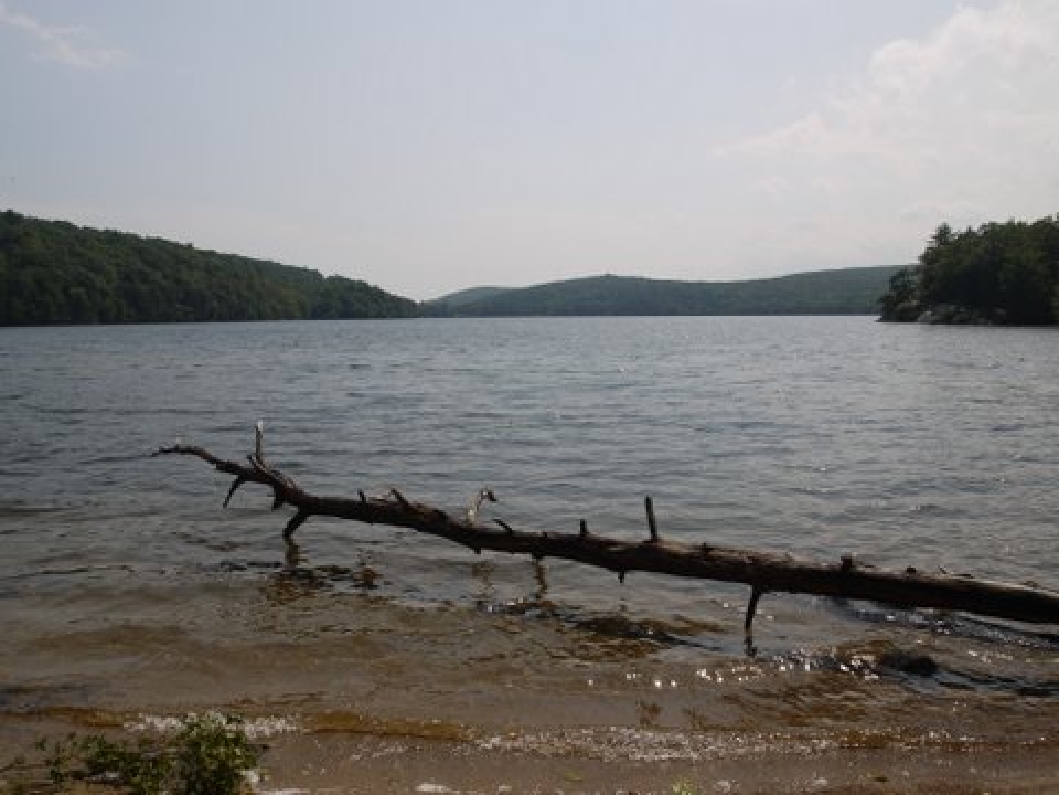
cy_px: 398
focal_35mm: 28
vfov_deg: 49.7
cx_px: 530
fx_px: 857
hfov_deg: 63.4
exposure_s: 1/640
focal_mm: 14
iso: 100
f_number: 8
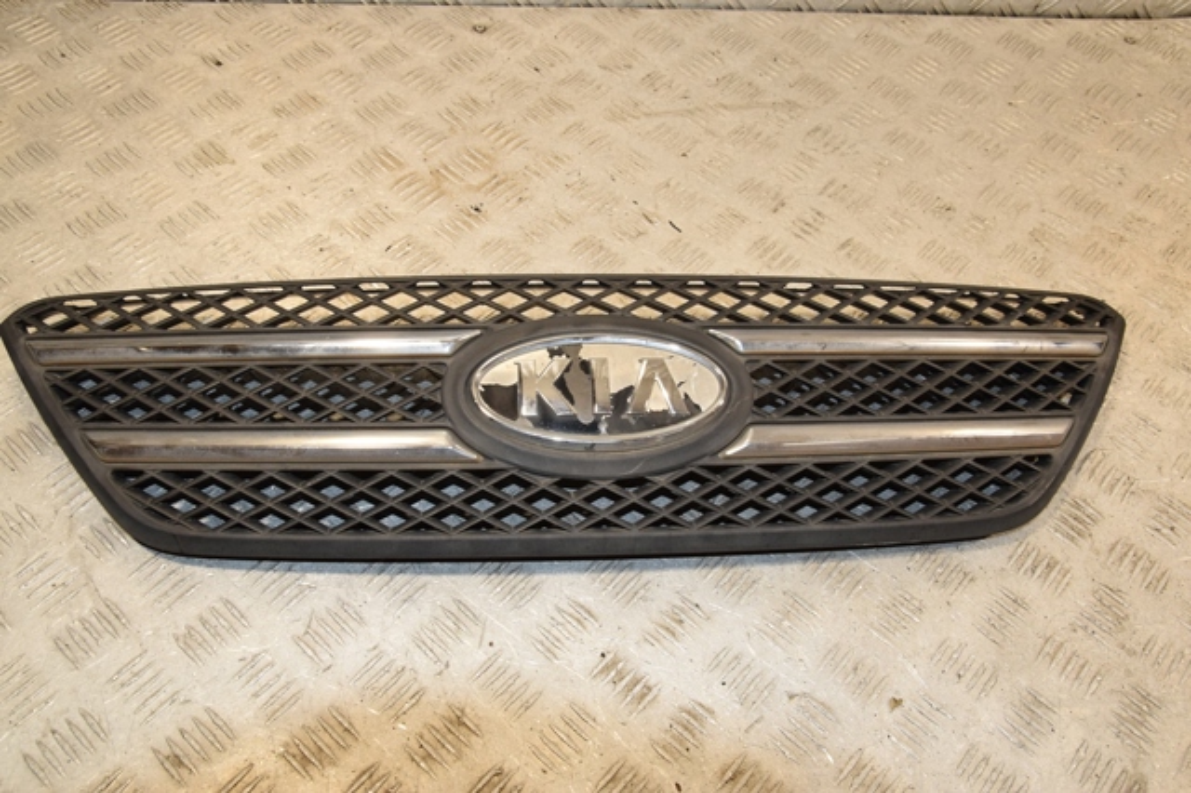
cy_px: 396
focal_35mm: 33
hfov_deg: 57.2
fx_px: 1091
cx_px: 596
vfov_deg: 39.9
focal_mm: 22
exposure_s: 1/200
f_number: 9
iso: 800
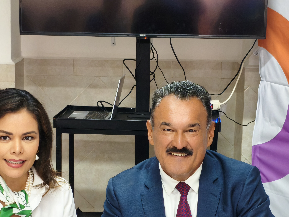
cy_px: 187
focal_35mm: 105
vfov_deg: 14.0
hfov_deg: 18.7
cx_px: 161
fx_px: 877
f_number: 1.5
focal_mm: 4.94
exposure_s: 1/60
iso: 200
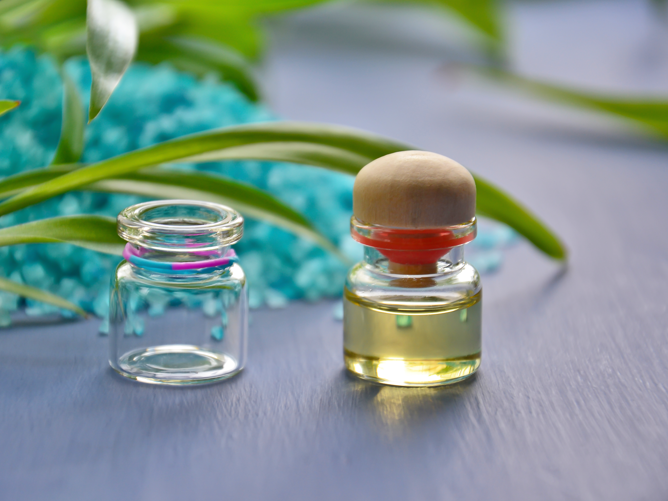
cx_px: 317
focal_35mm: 171
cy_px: 251
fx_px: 3291
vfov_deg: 8.7
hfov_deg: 11.6
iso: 200
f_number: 5.6
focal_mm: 105
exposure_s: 1/60
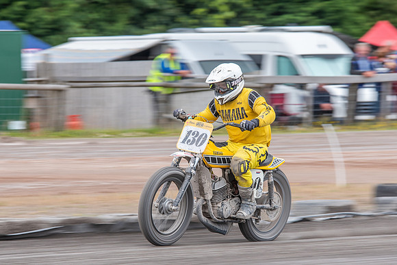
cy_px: 172
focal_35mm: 339
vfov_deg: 4.1
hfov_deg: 6.1
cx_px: 217
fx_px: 3740
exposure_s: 1/200
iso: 200
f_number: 8
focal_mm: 200
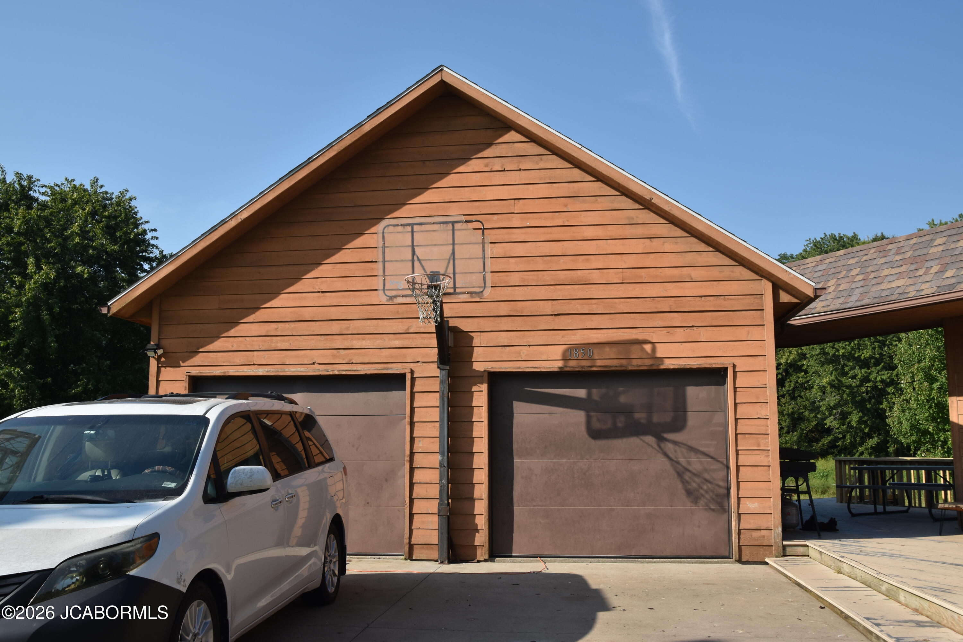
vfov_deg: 40.0
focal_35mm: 33
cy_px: 321
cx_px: 482
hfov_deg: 57.2
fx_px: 883
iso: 200
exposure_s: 1/320
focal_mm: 22
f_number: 9
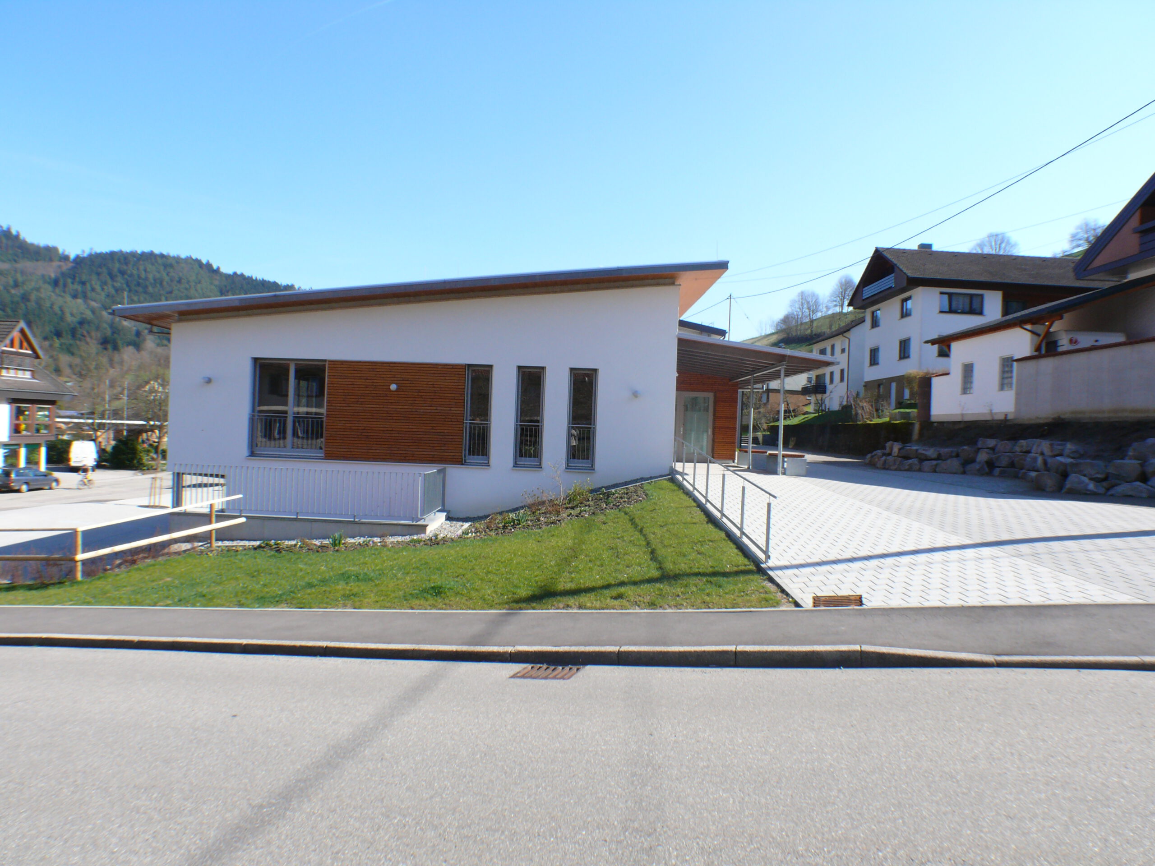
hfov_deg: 52.6
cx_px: 578
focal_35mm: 35
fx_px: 1168
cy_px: 433
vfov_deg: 40.7
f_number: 5.6
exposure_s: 1/250
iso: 100
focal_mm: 7.4
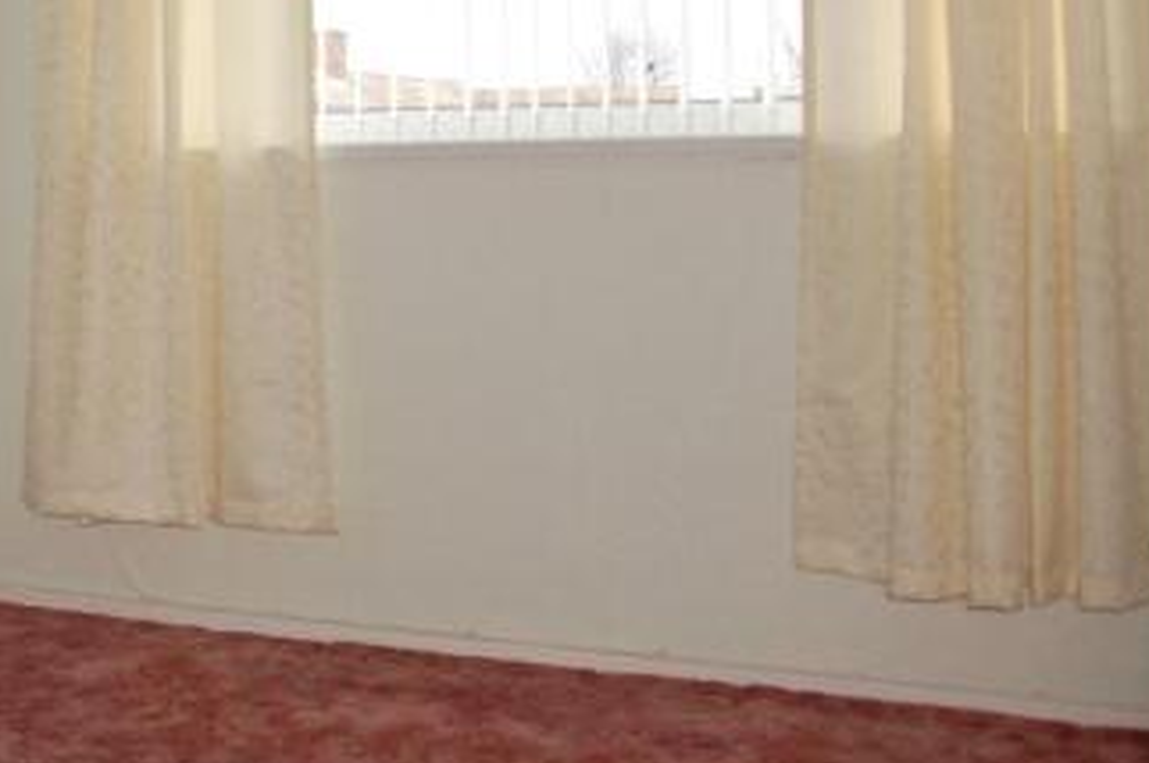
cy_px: 139
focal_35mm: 55
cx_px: 25
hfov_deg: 33.5
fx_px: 1754
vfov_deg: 24.1
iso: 200
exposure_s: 1/160
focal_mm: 18
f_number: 3.5
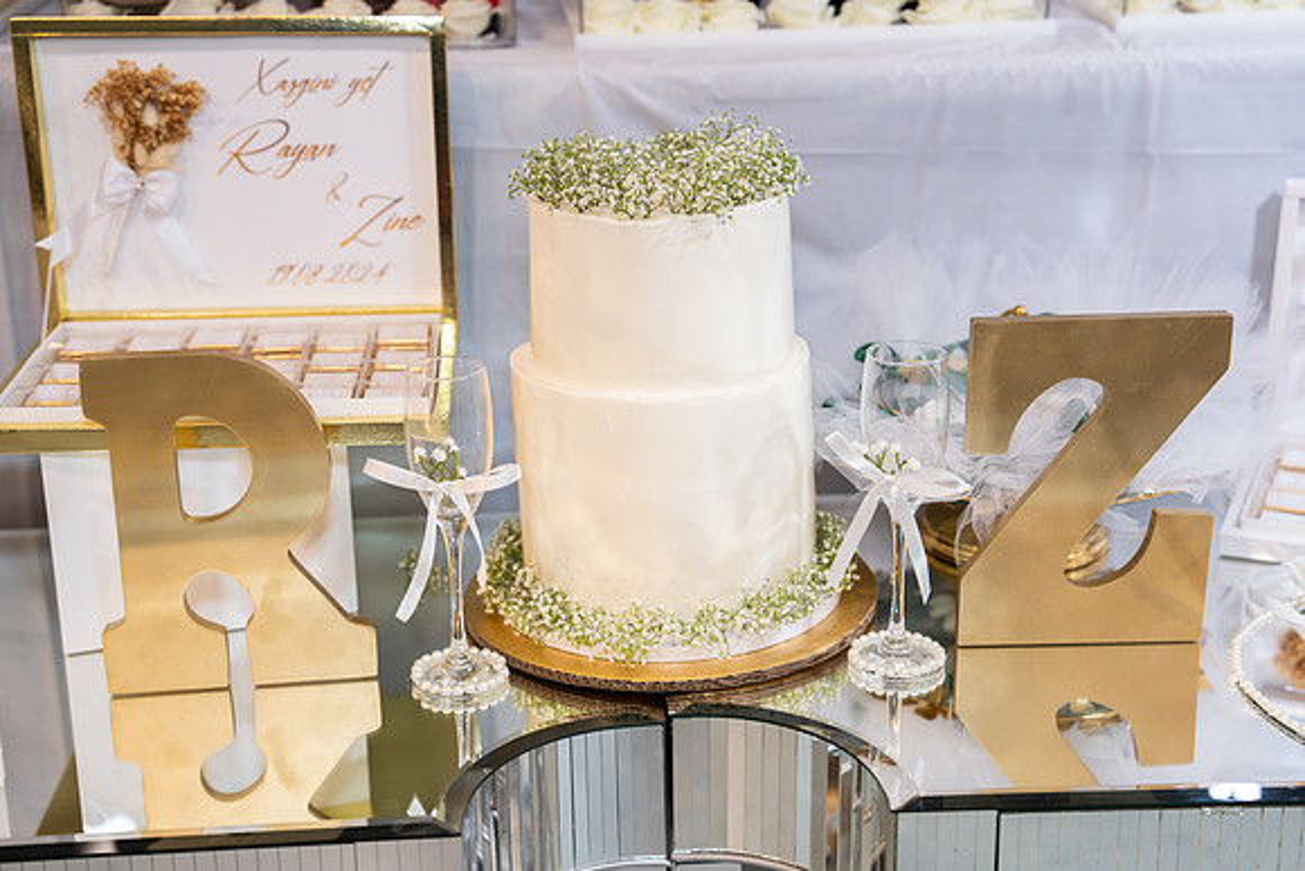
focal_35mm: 53
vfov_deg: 25.5
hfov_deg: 37.5
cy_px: 436
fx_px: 1922
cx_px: 652
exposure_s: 1/160
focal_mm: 53
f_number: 2.8
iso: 800
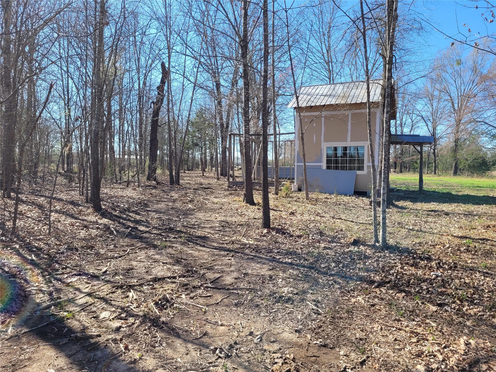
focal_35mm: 26
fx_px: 373
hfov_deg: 67.3
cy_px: 186
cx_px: 248
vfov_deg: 53.1
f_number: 1.8
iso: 40
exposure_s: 1/1030
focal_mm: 5.4
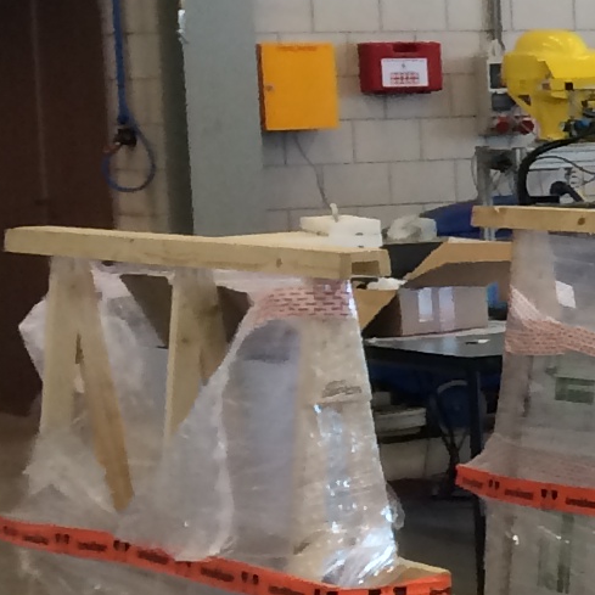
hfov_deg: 8.2
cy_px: 330
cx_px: 1880
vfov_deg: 9.9
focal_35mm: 177
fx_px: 3442
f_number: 2.2
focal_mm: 4.12
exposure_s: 1/40
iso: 50
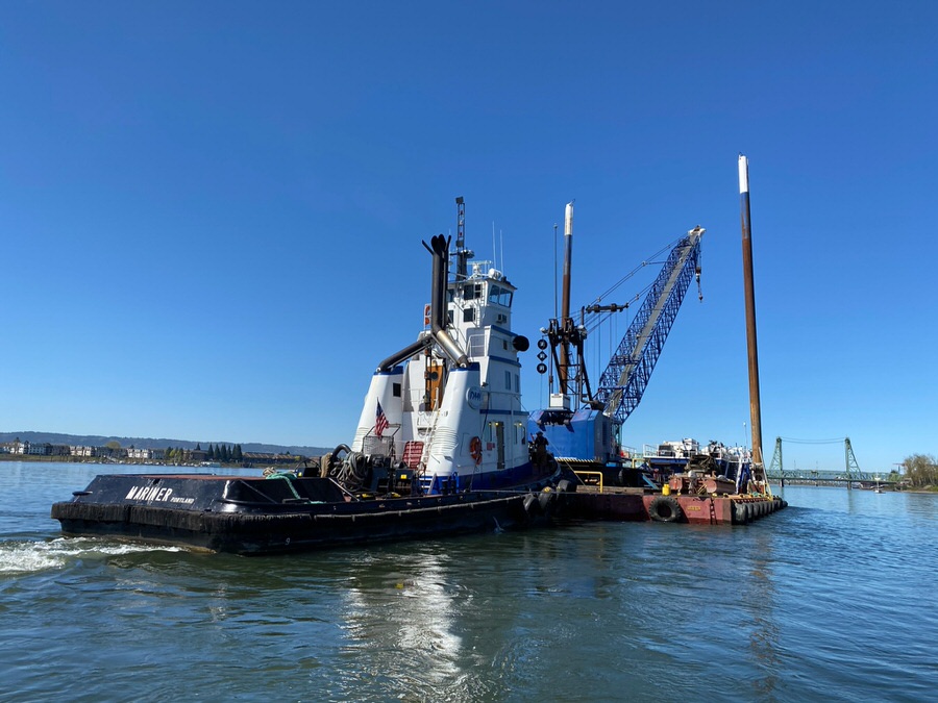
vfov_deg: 53.1
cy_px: 352
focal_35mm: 26
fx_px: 705
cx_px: 469
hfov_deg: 67.3
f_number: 1.8
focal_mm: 4.25
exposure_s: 1/2688
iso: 32
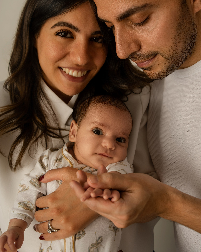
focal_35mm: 48
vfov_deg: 38.7
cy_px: 111
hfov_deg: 31.4
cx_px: 111
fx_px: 357
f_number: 5.6
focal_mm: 38
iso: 125
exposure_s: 1/160
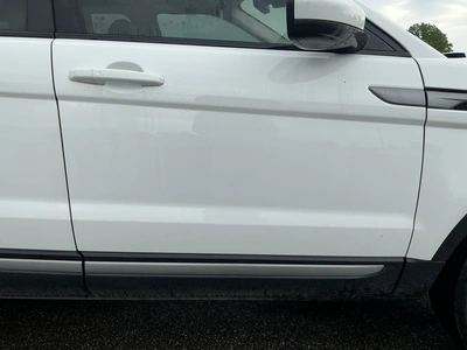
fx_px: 378
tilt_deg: -11.3
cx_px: 234
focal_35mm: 28
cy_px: 175
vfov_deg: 49.7
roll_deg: -0.4
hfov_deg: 63.4
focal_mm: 3
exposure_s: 1/642
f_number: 1.8
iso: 25
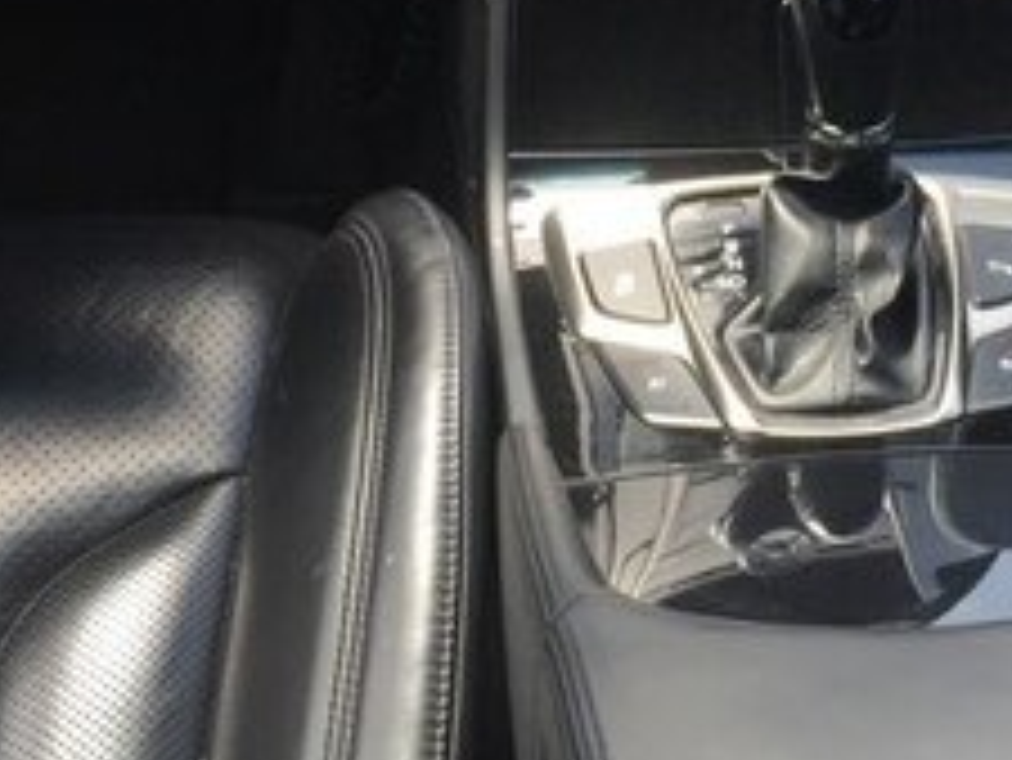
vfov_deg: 16.1
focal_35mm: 85
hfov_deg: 22.7
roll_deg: -1.9
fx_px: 2486
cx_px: 805
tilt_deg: -24.3
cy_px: -322
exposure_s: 1/211
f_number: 2.2
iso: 32
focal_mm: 4.15
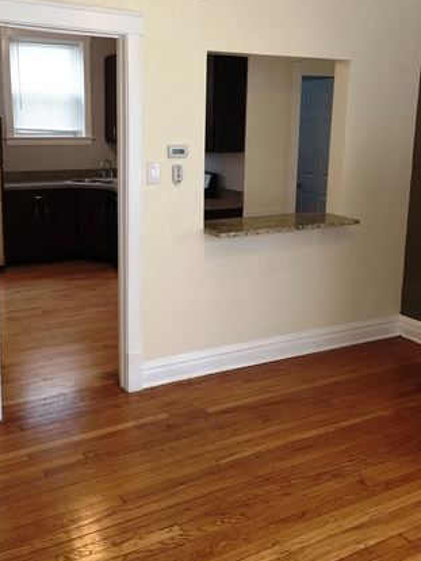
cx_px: 177
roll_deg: -0.2
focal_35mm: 35
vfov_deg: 52.3
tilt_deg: -11.1
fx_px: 567
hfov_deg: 40.6
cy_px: 226
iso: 100
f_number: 2.2
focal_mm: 4.15
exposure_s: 1/30
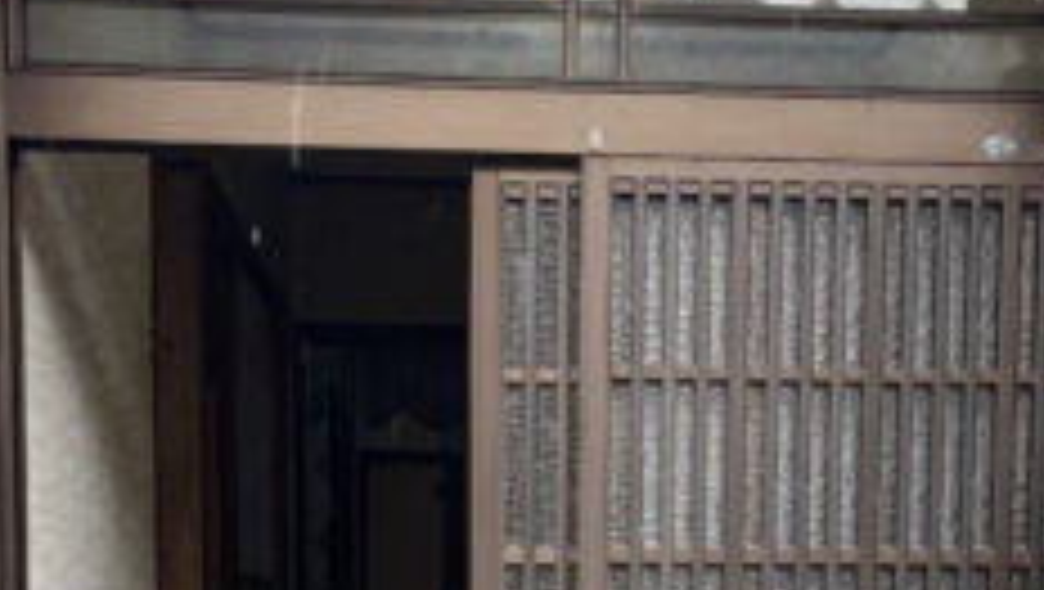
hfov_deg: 34.3
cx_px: 544
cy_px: 777
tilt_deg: -3.1
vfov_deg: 18.4
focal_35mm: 61
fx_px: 1690
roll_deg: +1.2
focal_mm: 5.1
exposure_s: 1/121
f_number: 1.6
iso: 50
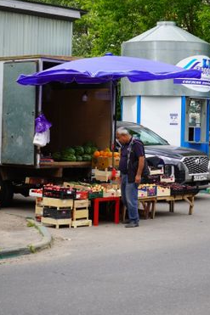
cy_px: 139
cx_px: 129
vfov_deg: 23.1
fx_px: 771
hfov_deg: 15.5
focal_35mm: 88
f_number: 6.3
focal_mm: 70
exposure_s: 1/100
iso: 100
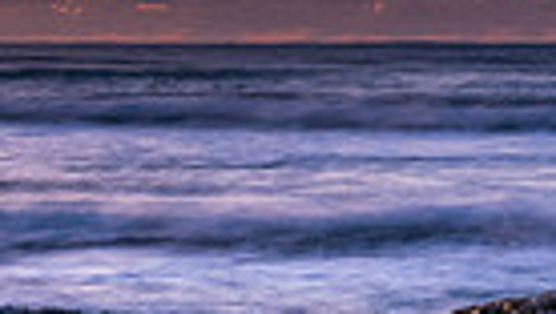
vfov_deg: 5.2
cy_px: 272
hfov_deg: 9.2
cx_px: 254
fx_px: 3454
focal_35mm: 234
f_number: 7.1
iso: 320
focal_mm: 52
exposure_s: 2.5
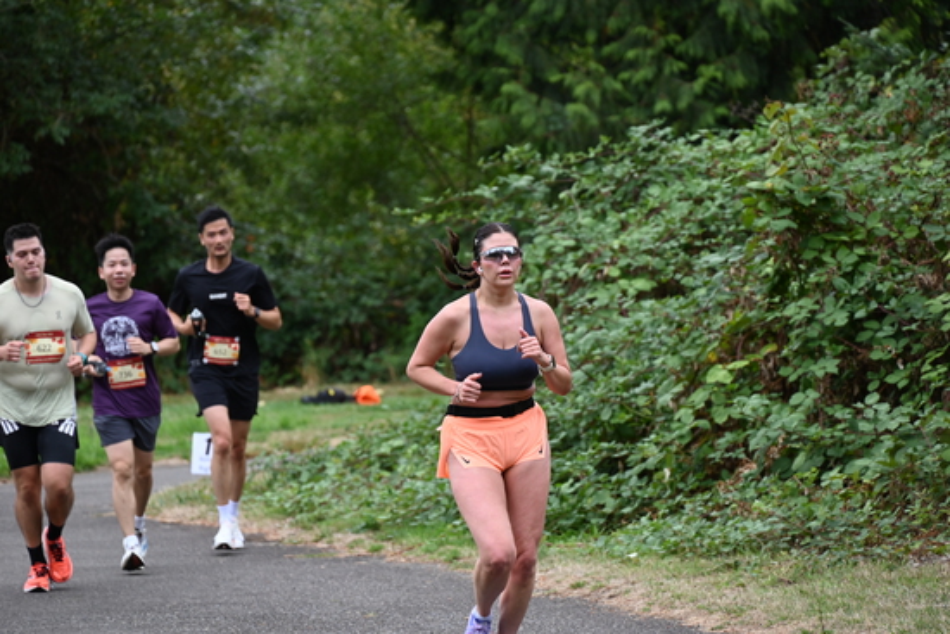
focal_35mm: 200
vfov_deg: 6.9
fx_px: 5279
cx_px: 475
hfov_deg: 10.3
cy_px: 317
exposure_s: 1/320
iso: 400
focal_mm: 200
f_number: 6.3
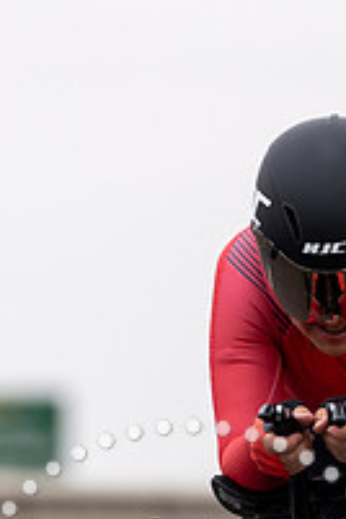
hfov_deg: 1.4
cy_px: 689
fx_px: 14646
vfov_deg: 2.0
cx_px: 411
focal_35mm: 1016
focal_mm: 188
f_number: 3.5
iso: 100
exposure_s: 1/800
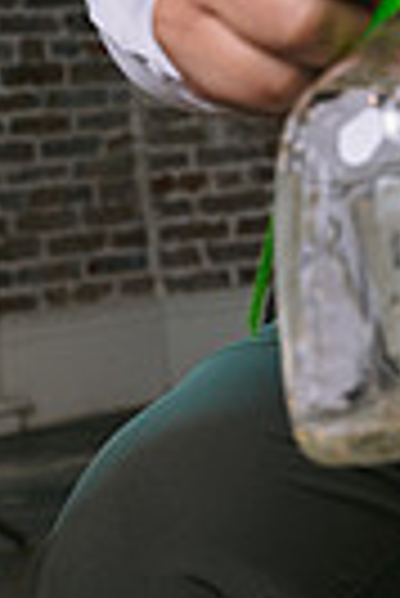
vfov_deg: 17.0
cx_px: 638
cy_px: 40
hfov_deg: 11.1
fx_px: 1961
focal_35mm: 118
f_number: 5.6
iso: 200
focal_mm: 35
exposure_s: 1/125
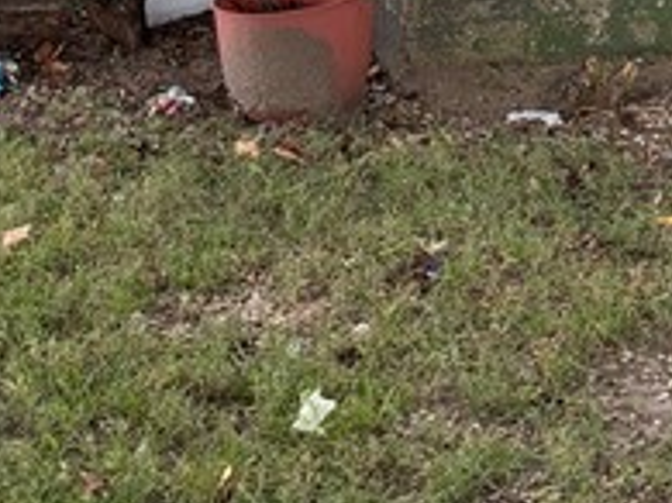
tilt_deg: +2.5
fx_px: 2445
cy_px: -596
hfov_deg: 15.2
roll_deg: +1.4
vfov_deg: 10.5
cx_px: 744
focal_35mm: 126
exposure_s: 1/121
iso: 200
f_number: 1.8
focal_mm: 6.93
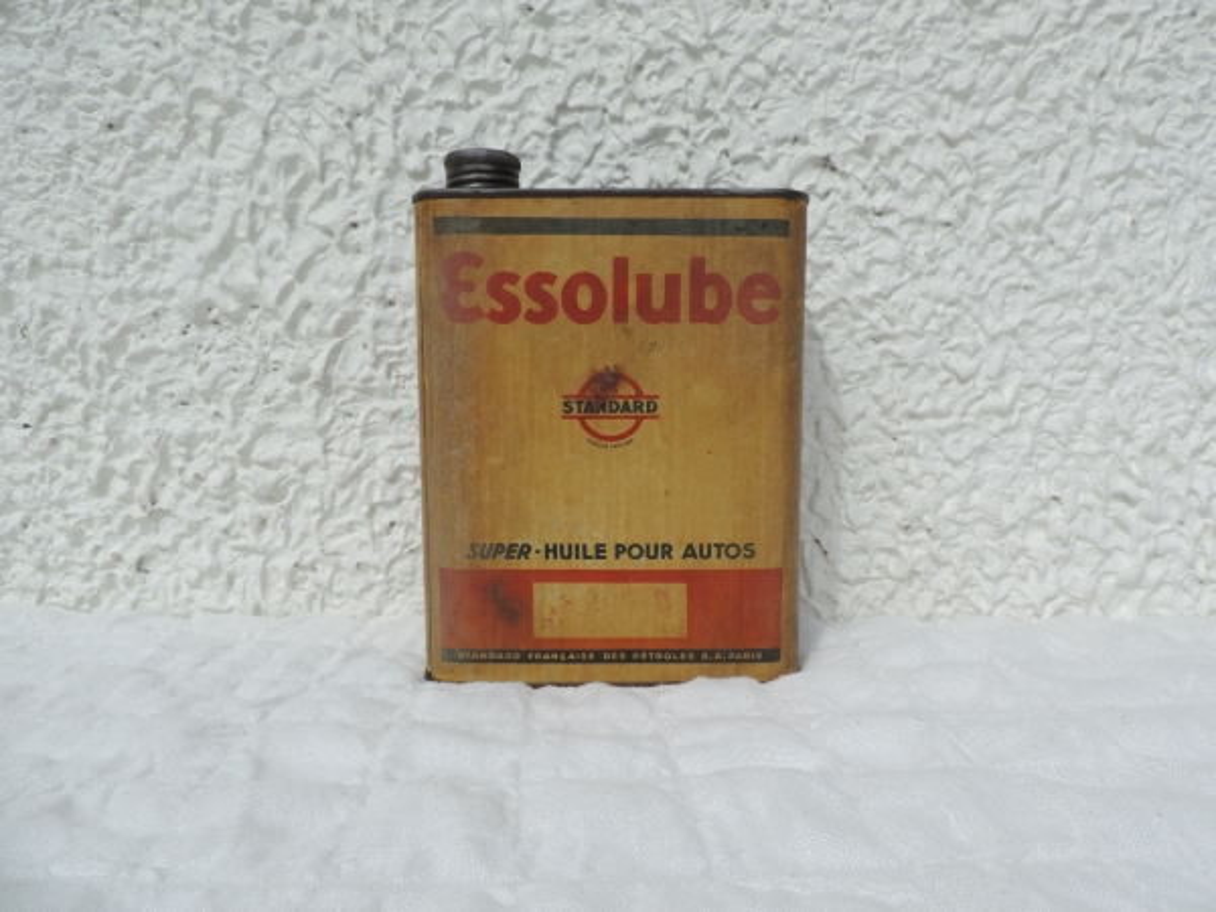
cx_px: 608
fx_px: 843
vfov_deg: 56.8
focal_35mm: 24
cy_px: 456
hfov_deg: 71.6
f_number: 3.3
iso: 80
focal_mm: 4.3
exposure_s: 1/1600
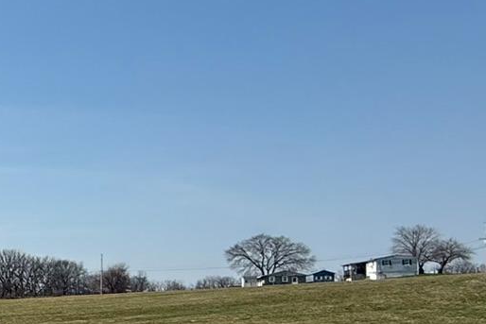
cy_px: 313
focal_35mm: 58
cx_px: -308
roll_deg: +0.1
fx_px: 783
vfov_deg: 22.6
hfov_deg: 23.9
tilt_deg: +2.3
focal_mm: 2.22
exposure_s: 1/3663
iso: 50
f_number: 2.2
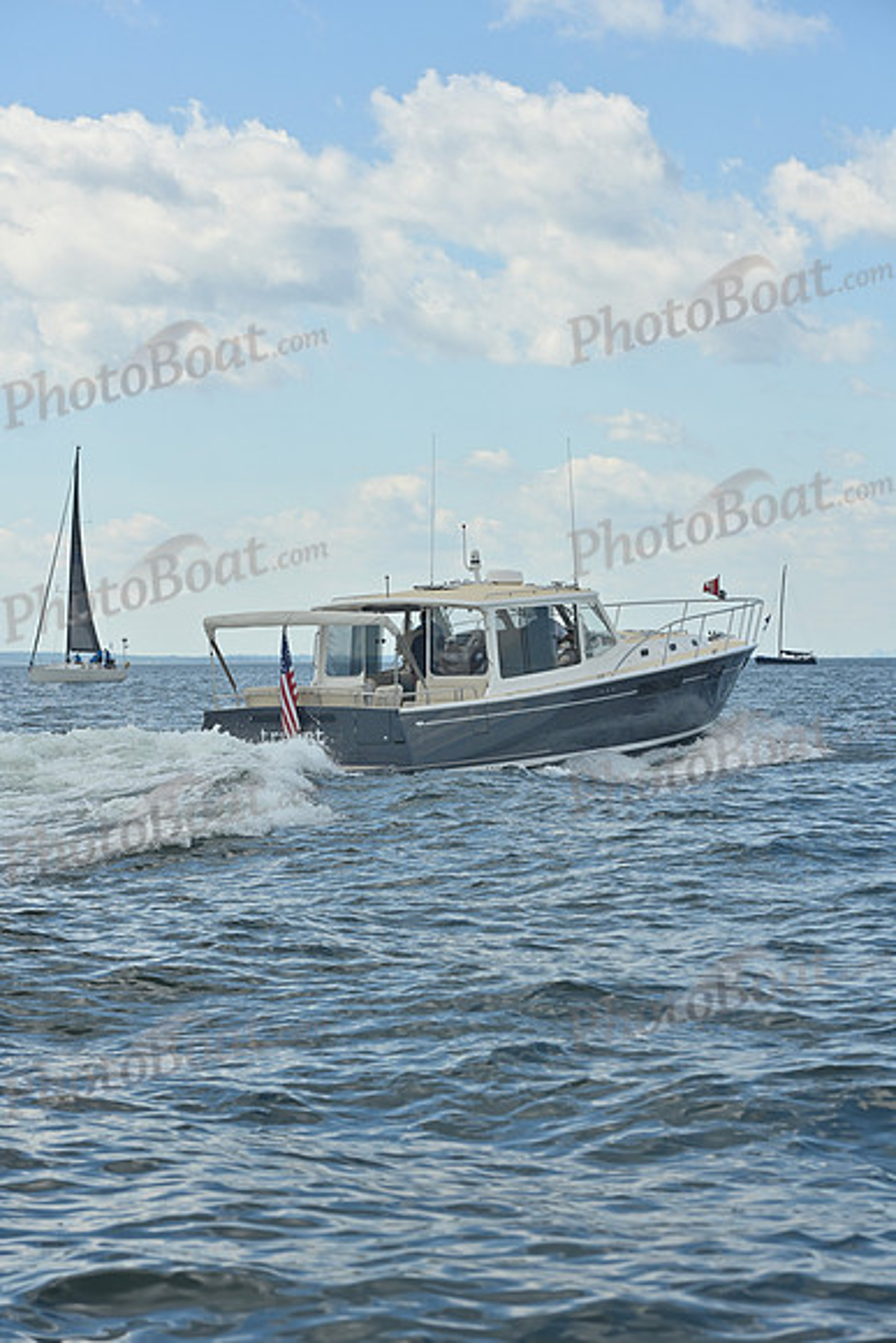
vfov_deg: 22.1
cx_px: 448
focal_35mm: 92
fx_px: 3432
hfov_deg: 14.9
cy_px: 672
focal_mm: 92
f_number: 6.3
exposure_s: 1/1600
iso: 250
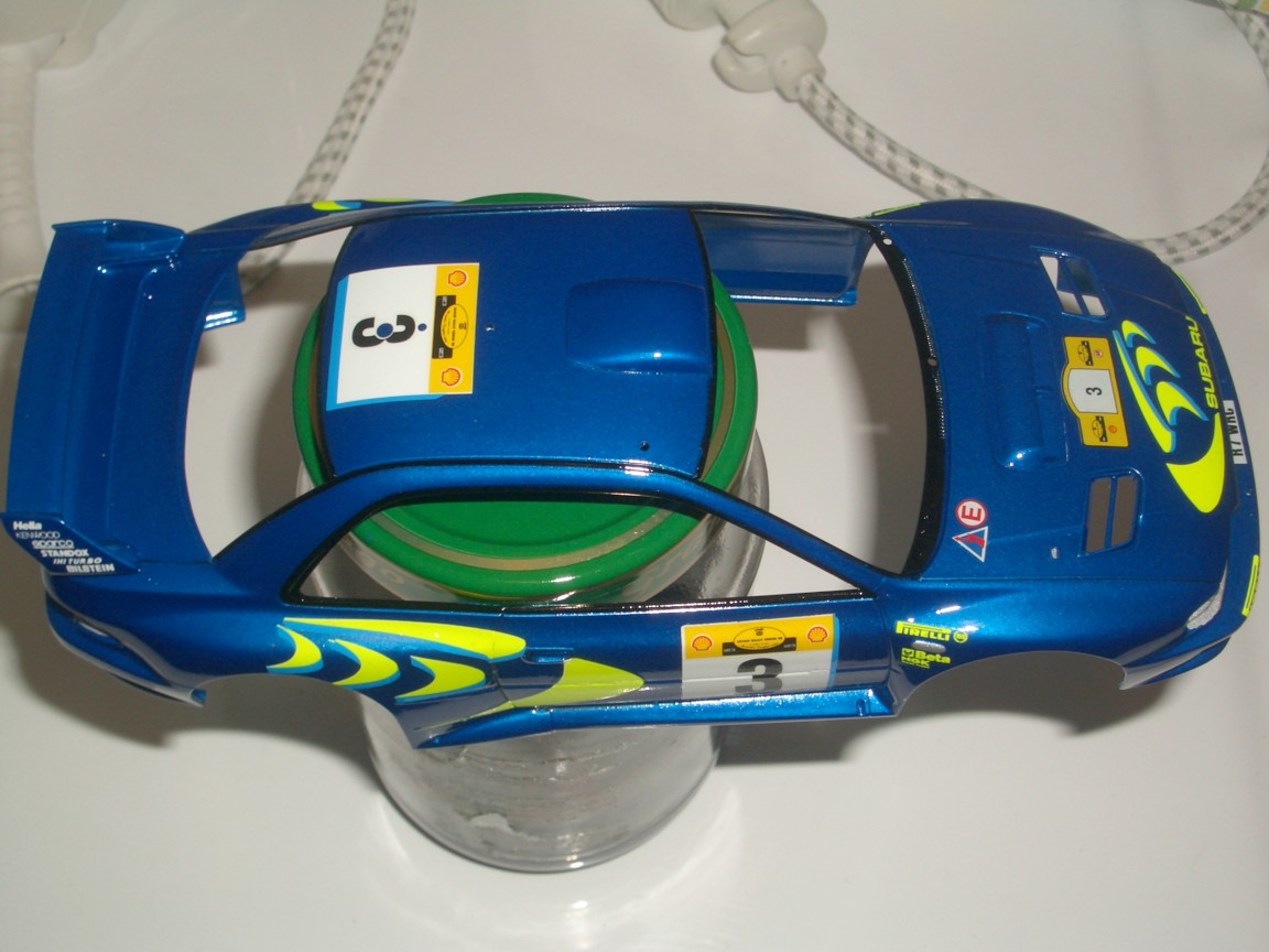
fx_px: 1796
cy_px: 476
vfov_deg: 29.7
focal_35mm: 49
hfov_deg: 38.9
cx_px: 634
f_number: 5
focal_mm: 8.2
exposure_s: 1/60
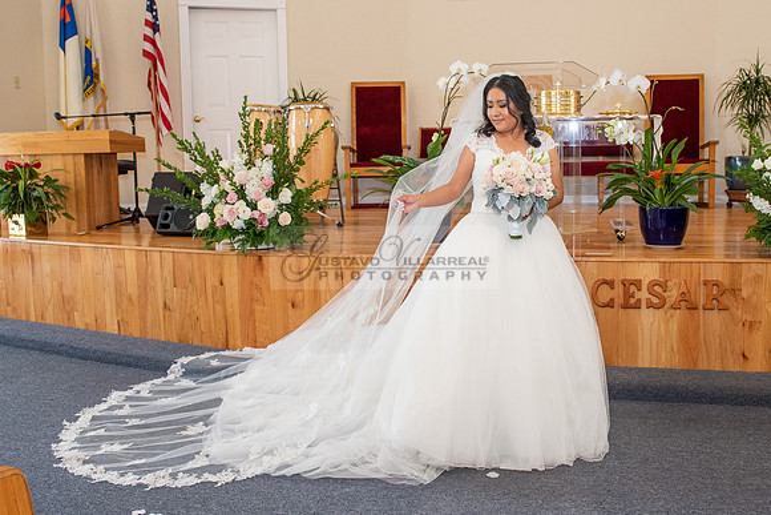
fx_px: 717
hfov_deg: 56.2
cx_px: 452
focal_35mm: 33
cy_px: 213
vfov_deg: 39.4
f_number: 4.5
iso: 1000
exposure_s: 1/160
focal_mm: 26
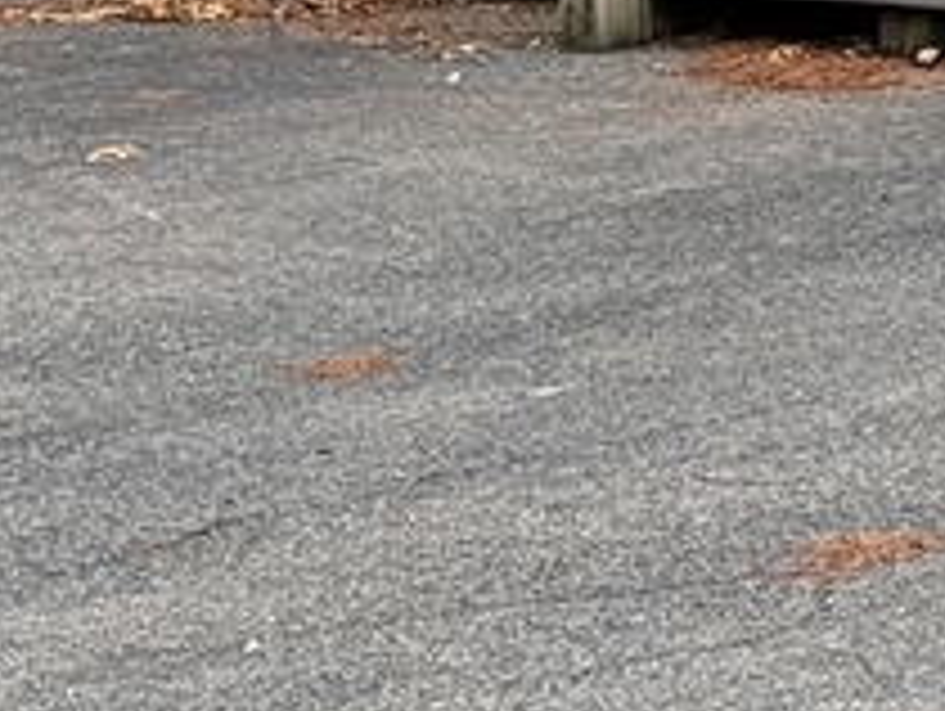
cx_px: 2182
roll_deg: +0.1
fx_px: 6395
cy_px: -900
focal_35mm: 234
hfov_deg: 7.9
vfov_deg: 6.1
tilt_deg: +1.2
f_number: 1.78
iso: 64
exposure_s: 1/739
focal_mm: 6.76
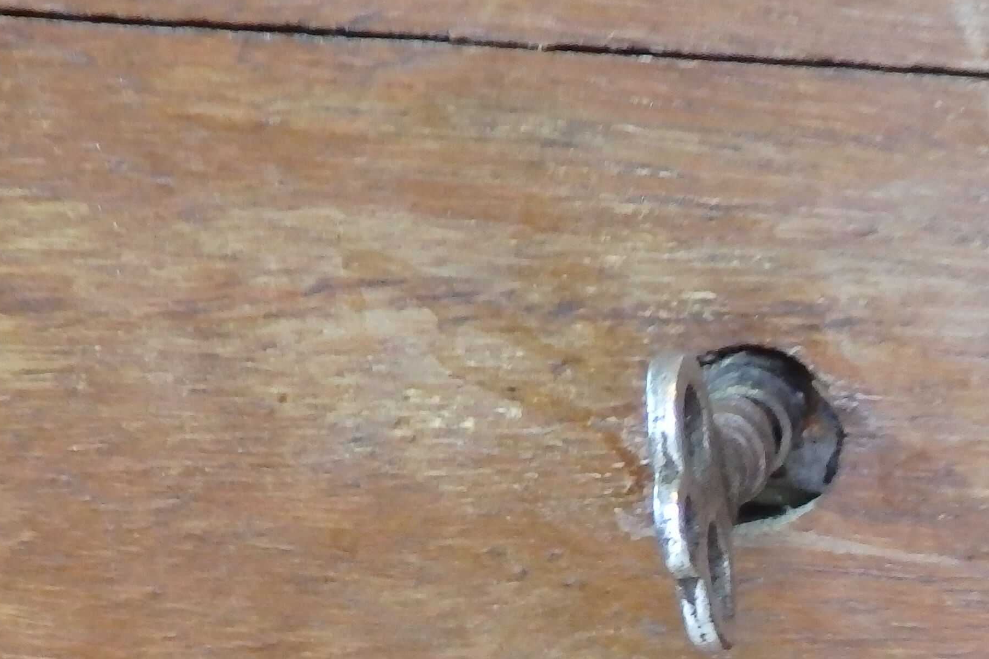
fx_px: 2912
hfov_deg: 18.9
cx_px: 929
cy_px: 555
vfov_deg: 12.8
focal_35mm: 106
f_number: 3.7
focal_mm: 7.3
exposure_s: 1/40
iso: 640
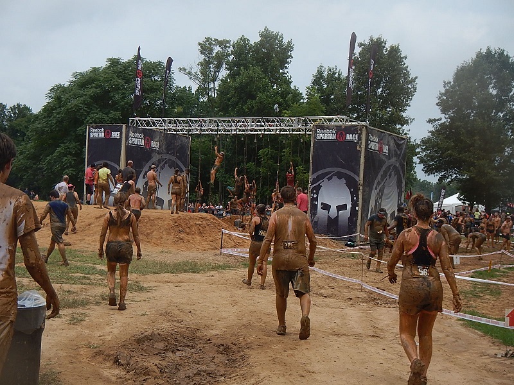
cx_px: 257
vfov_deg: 28.6
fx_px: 757
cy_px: 192
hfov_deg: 37.5
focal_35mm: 51
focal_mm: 9.1
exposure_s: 1/1250
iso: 125
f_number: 4.1
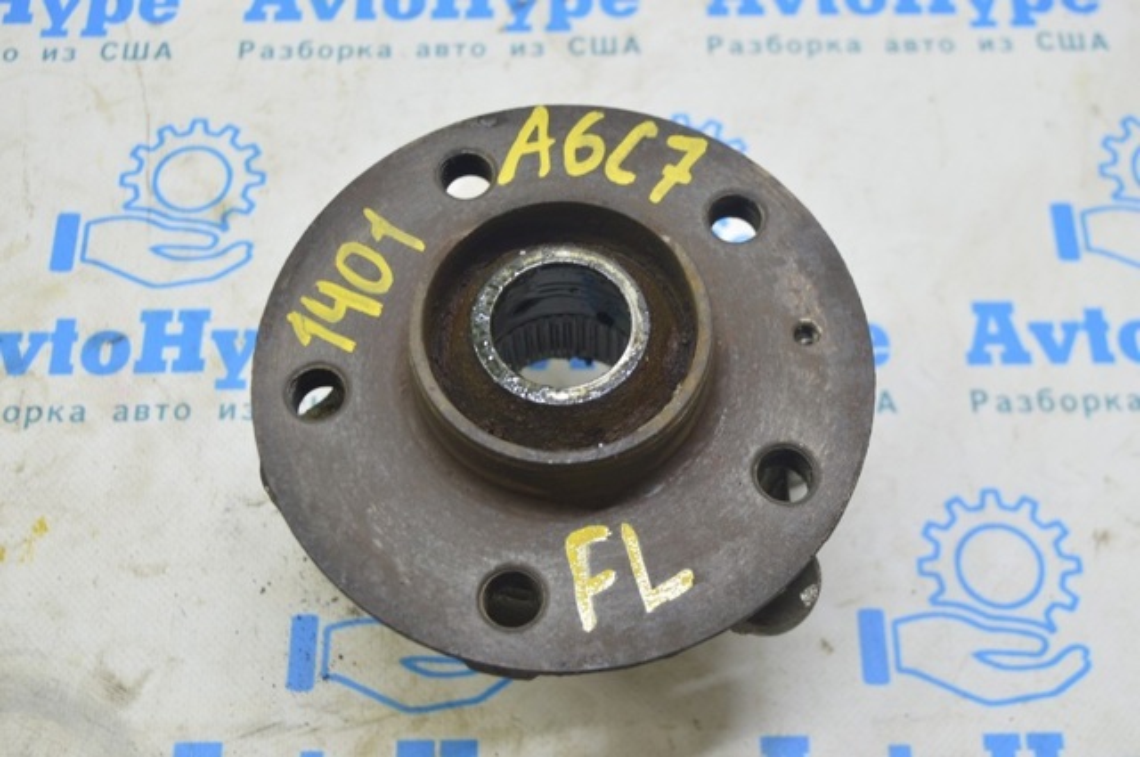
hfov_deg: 42.4
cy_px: 378
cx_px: 570
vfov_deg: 28.9
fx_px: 1471
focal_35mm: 46
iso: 400
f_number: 5.6
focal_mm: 31
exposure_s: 1/20
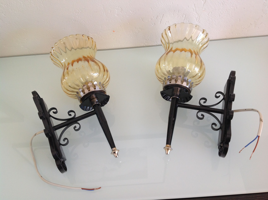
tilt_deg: -57.9
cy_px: 100
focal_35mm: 35
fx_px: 271
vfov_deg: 40.6
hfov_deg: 52.7
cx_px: 134
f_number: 2.4
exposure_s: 1/40
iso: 64
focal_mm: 4.28
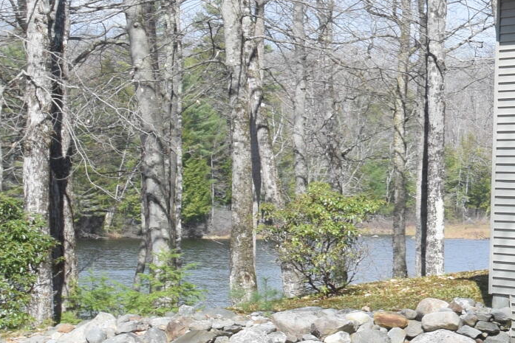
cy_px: 131
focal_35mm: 155
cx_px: 927
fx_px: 2218
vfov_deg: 8.9
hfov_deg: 12.2
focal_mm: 24
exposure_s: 1/250
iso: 200
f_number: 8
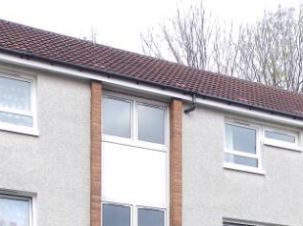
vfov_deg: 17.7
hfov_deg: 25.8
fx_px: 638
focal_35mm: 73
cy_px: 354
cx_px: 278
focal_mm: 4
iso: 80
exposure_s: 1/100
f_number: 3.4
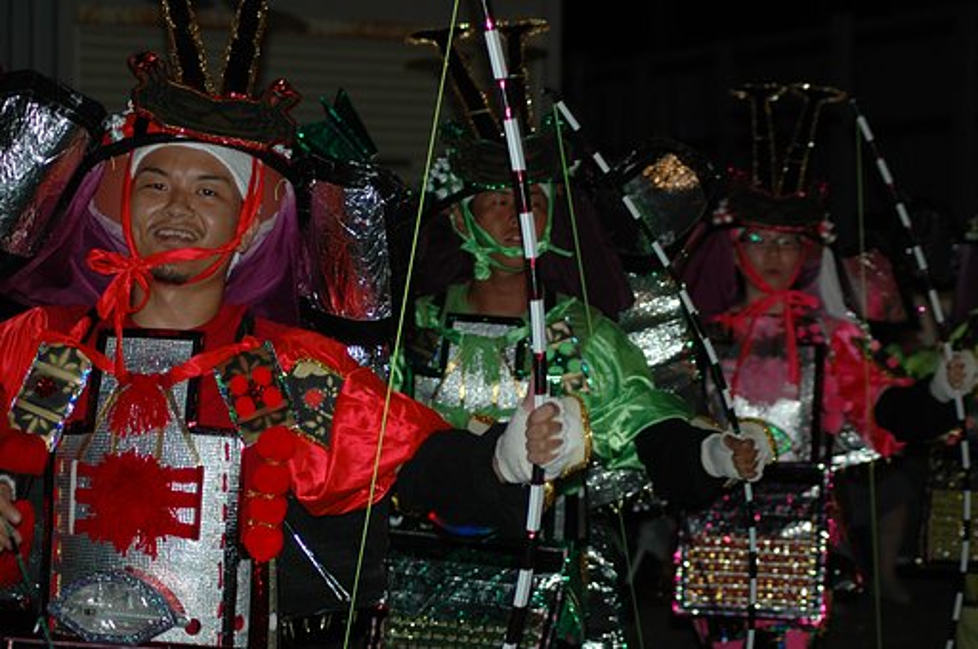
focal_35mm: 105
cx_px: 489
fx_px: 2849
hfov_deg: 19.5
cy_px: 324
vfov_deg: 13.0
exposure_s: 1/60
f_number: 4
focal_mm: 70
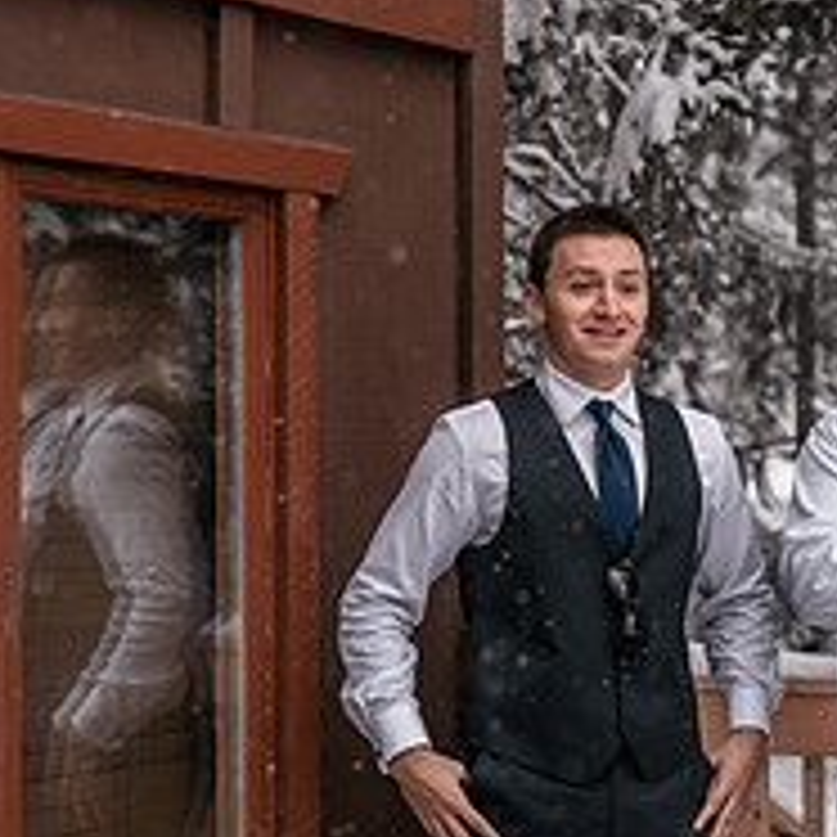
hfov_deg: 18.2
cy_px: 457
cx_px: 720
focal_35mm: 94
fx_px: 2571
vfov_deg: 18.5
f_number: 2
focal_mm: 35
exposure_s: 1/400
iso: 200
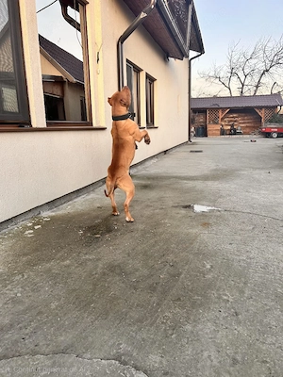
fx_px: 283
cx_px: 142
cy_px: 188
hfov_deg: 53.1
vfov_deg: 67.3
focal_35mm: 26
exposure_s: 1/122
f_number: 1.5
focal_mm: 5.7
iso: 64
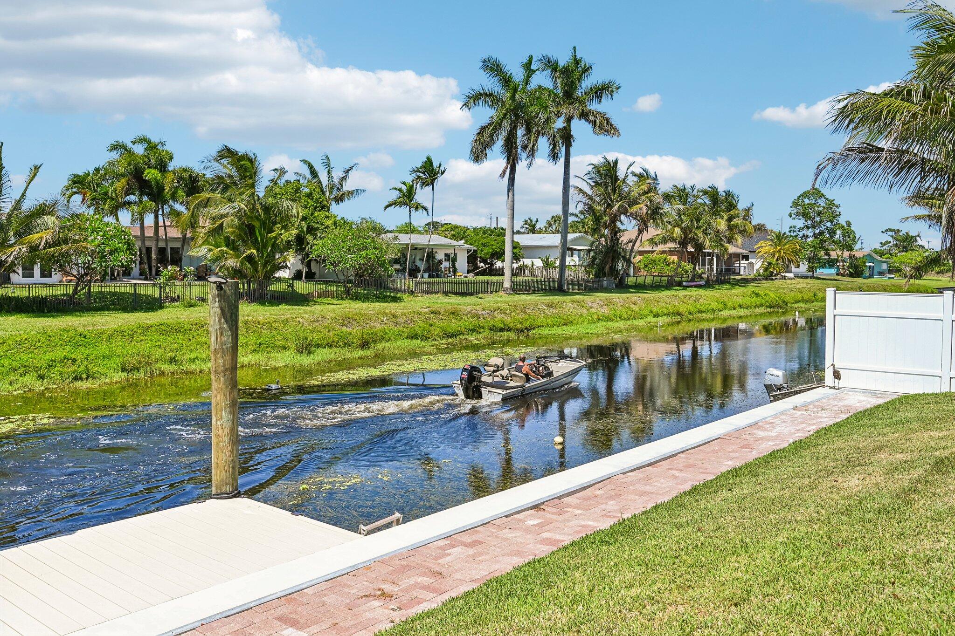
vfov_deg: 43.6
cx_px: 478
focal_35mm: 30
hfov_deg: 61.9
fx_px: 796
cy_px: 318
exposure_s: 1/8000
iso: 2500
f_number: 8
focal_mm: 30
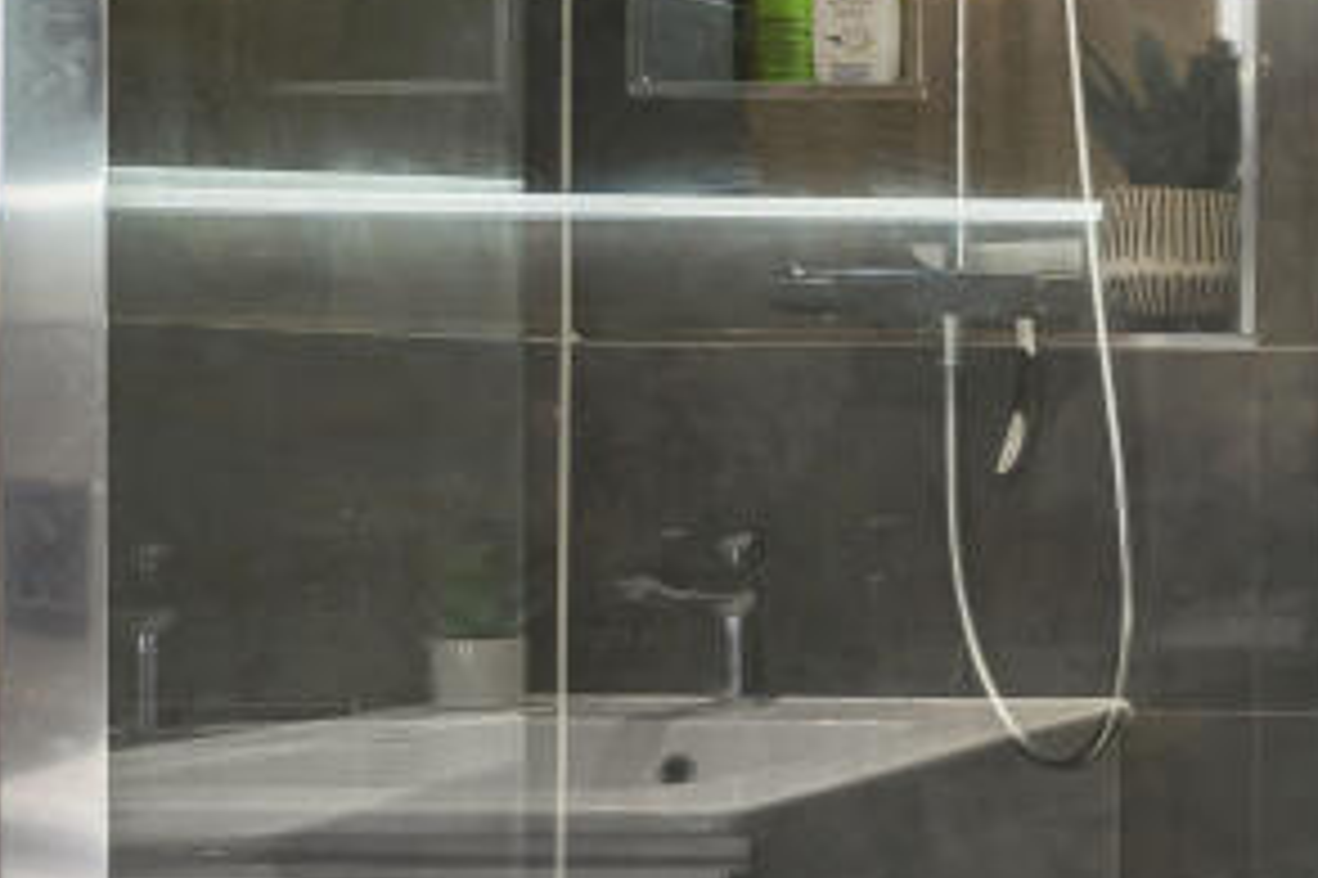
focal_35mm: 56
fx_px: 2049
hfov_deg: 22.9
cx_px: 2281
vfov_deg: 24.1
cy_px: 534
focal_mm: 16
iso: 100
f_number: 9
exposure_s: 1/6
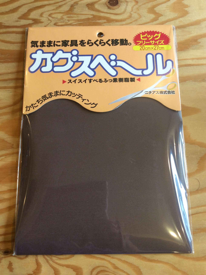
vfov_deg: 56.9
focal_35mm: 32
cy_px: 138
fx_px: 255
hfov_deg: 44.1
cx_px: 103
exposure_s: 1/24
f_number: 2.4
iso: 32
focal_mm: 3.3
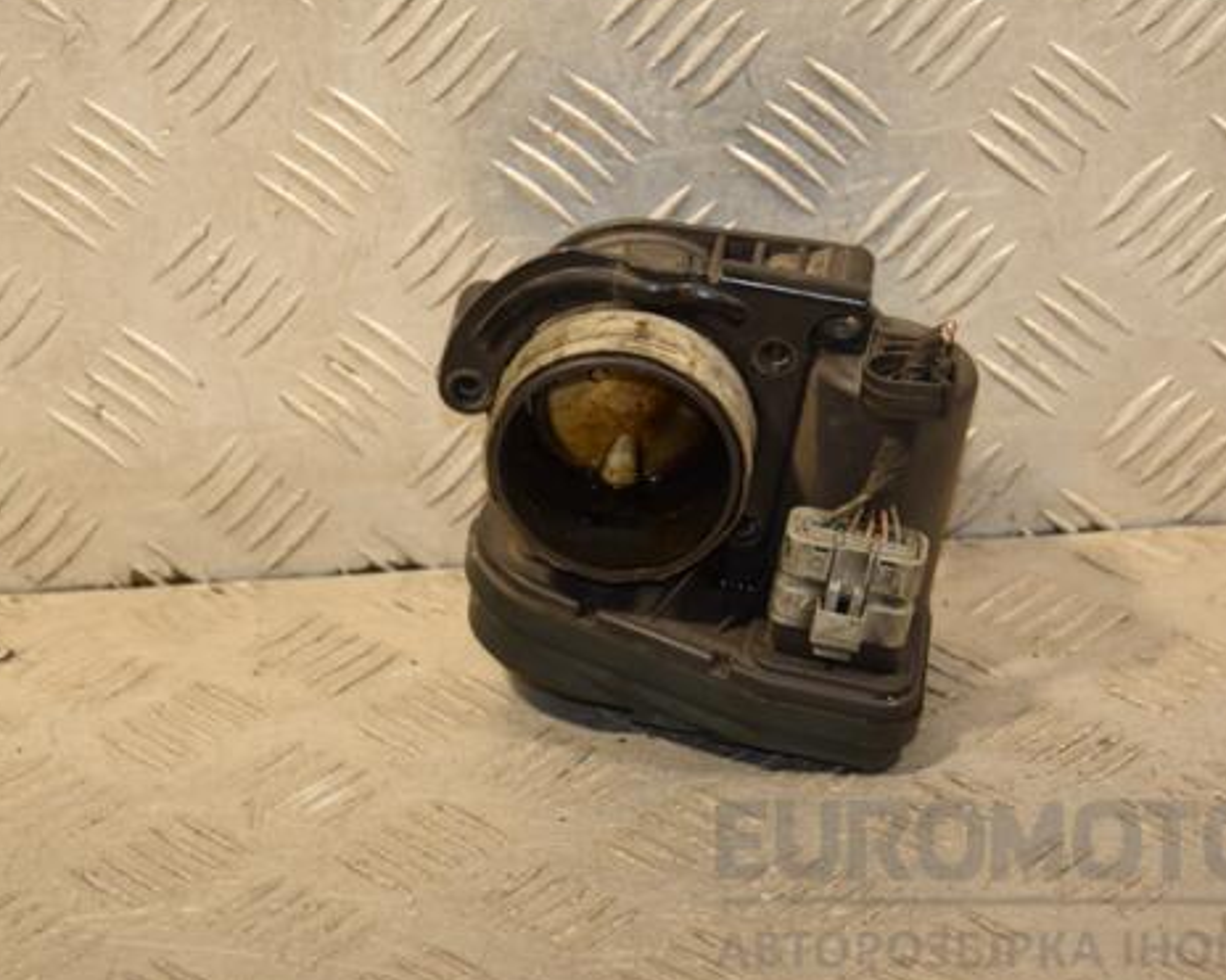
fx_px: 4956
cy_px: 489
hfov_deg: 14.1
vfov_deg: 11.3
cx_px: 666
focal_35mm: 137
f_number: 5.3
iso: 800
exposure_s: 1/160
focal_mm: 75
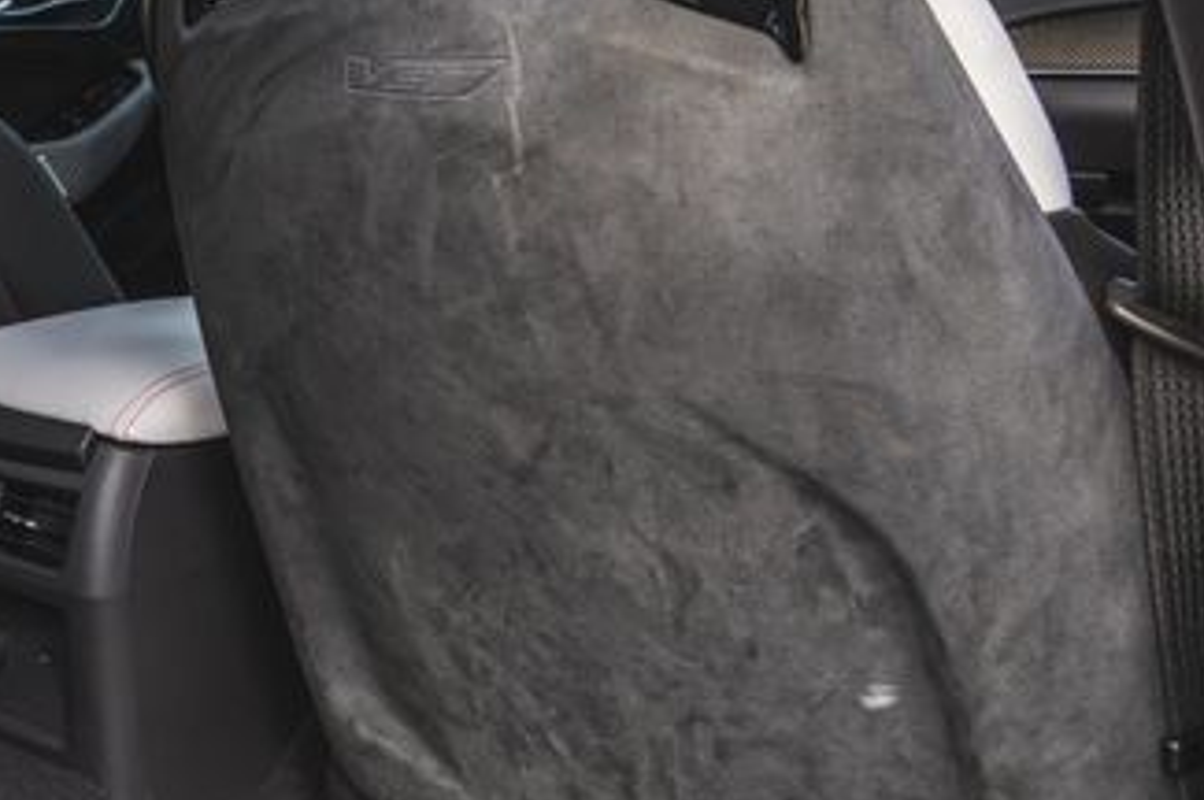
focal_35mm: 55
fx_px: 1838
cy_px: -66
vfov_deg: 23.2
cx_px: 216
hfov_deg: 35.0
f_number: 5
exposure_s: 1/60
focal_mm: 24
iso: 640
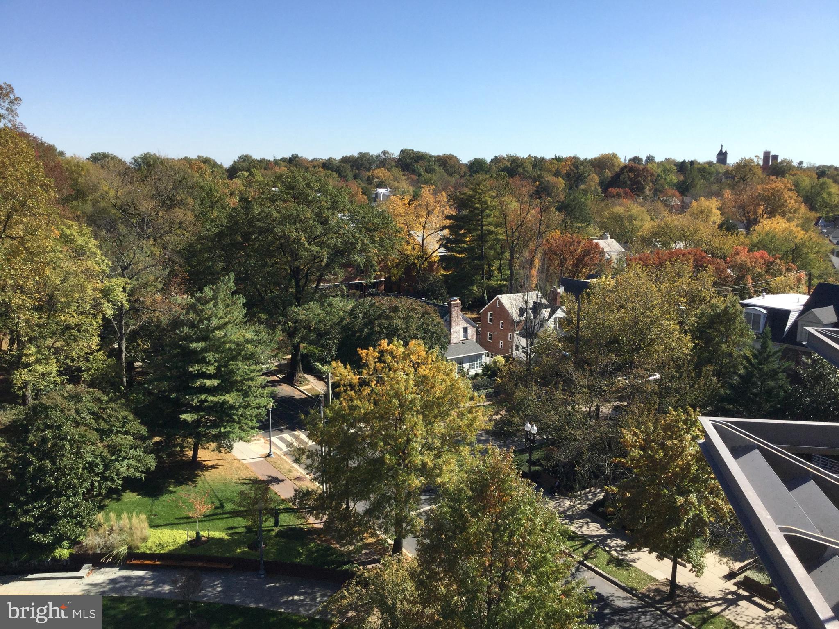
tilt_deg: -11.1
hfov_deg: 58.4
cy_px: 314
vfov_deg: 45.4
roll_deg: -2.3
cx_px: 420
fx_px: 751
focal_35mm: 31
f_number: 2.4
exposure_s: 1/1294
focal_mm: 3.3
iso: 25
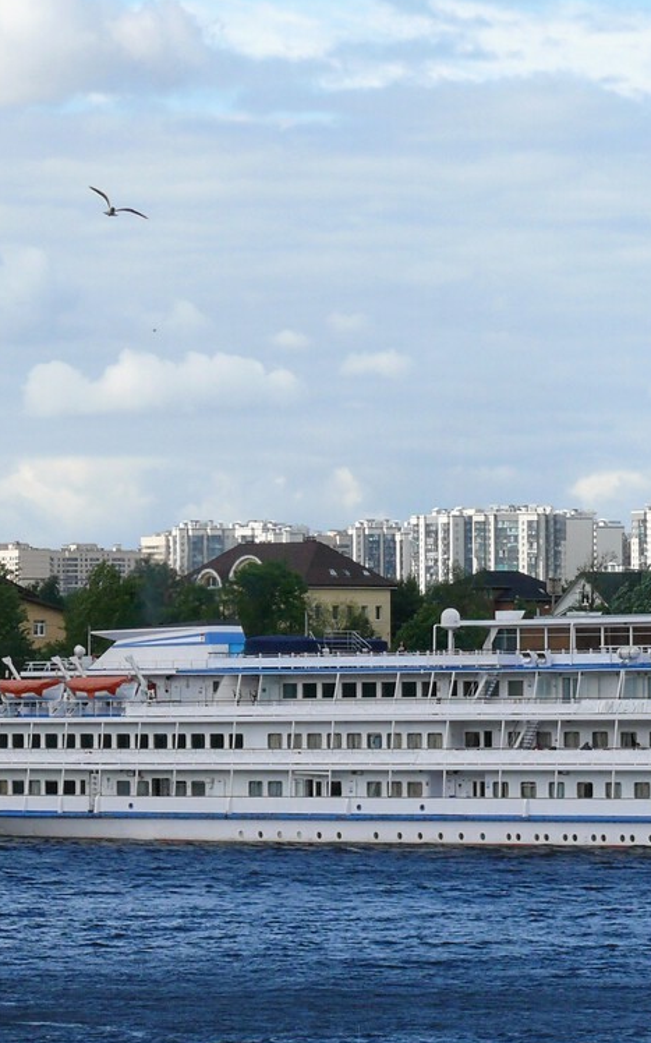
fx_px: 7017
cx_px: 790
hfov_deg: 5.3
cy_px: 709
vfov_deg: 8.5
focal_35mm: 247
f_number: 5.6
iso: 100
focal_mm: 25.8
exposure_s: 1/400
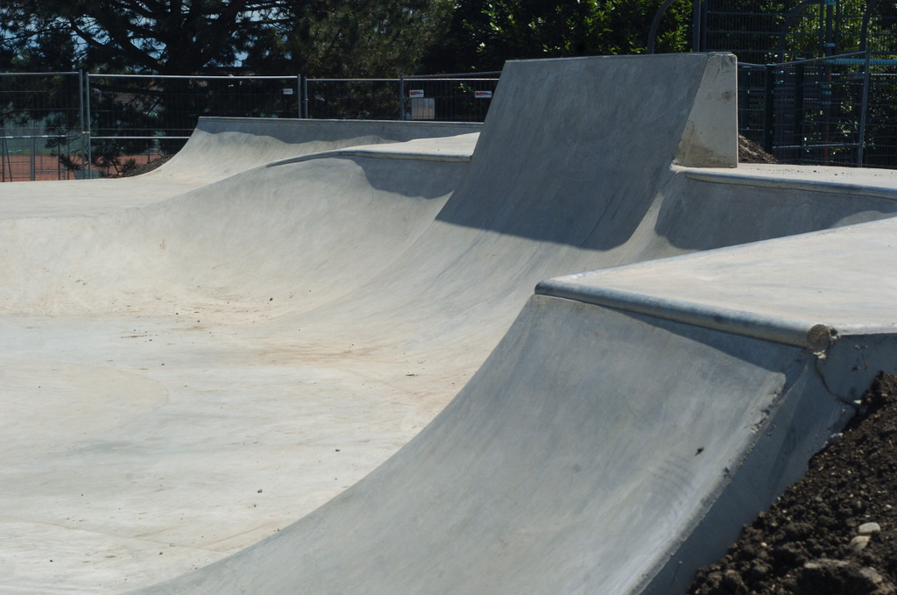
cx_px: 448
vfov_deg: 18.1
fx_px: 1866
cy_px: 298
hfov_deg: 27.0
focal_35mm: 75
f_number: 9.5
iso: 200
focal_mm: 50
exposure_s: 1/350
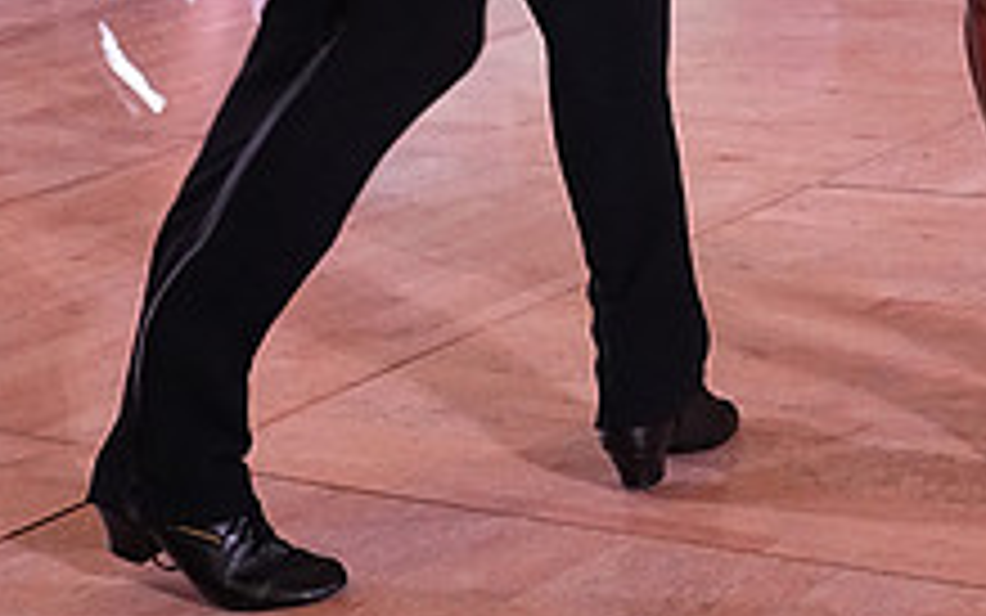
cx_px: 786
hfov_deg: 17.8
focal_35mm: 116
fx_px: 3118
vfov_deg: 10.8
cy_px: -391
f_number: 5.6
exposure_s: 1/400
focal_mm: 29
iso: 3200
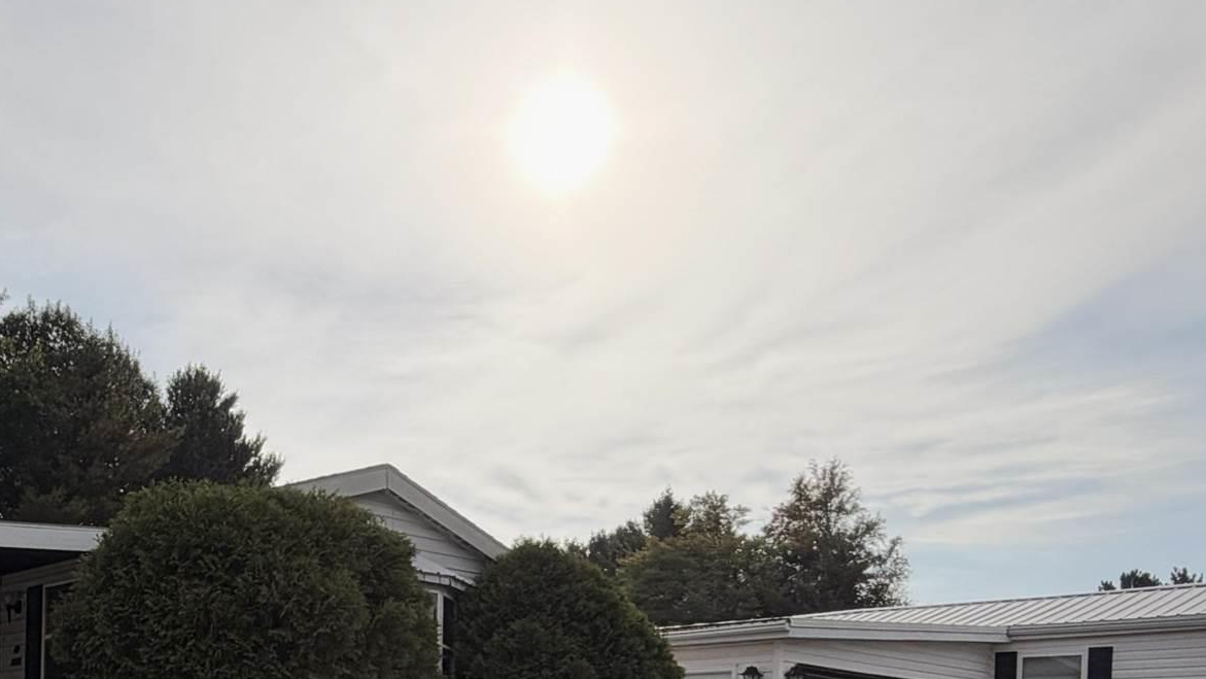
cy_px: 783
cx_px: 326
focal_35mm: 40
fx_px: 1279
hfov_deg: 48.8
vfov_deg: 26.8
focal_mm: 2.22
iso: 20
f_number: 2.2
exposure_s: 1/1698
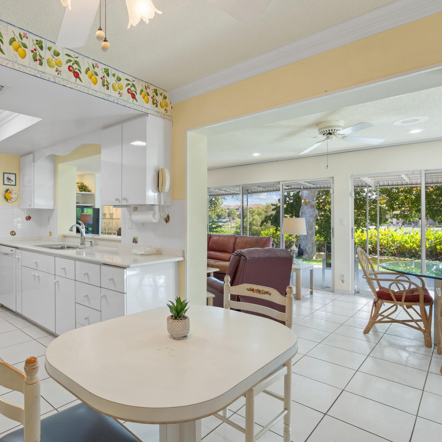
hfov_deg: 70.3
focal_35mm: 21
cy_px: 218
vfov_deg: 72.1
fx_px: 303
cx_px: 151
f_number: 11
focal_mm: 16
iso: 500
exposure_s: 1/5
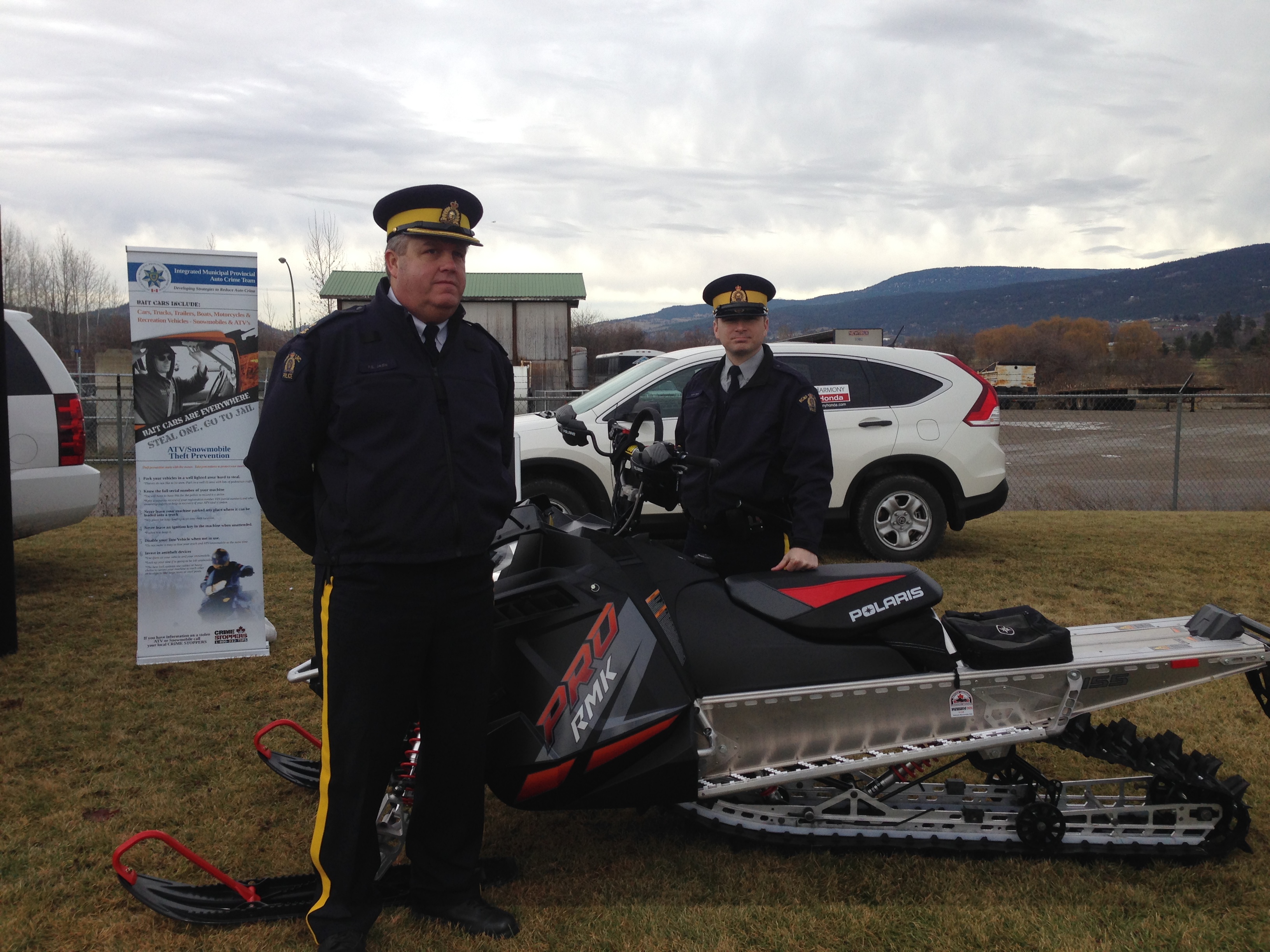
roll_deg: -2.1
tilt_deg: -7.5
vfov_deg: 42.9
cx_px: 635
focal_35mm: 33
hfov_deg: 55.4
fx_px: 1211
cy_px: 476
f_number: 2.4
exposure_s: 1/134
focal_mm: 4.12
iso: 50
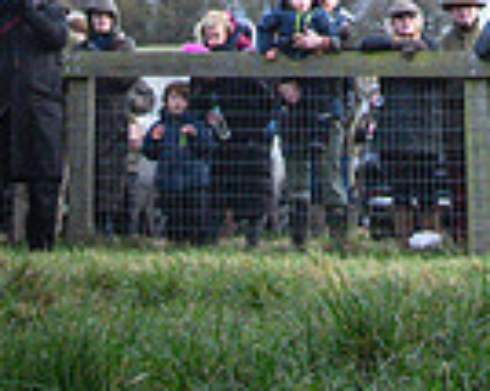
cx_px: 410
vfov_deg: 7.3
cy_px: -724
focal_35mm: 192
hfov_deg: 10.0
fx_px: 2782
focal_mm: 24
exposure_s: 1/1000
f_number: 7.1
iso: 2000
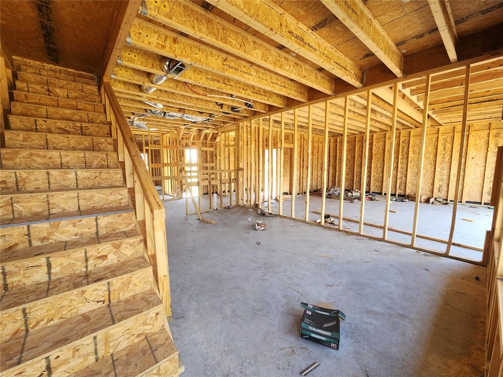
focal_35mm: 13
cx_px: 252
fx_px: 189
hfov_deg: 106.2
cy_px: 188
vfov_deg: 89.9
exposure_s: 1/120
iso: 80
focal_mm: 2.2
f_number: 2.2
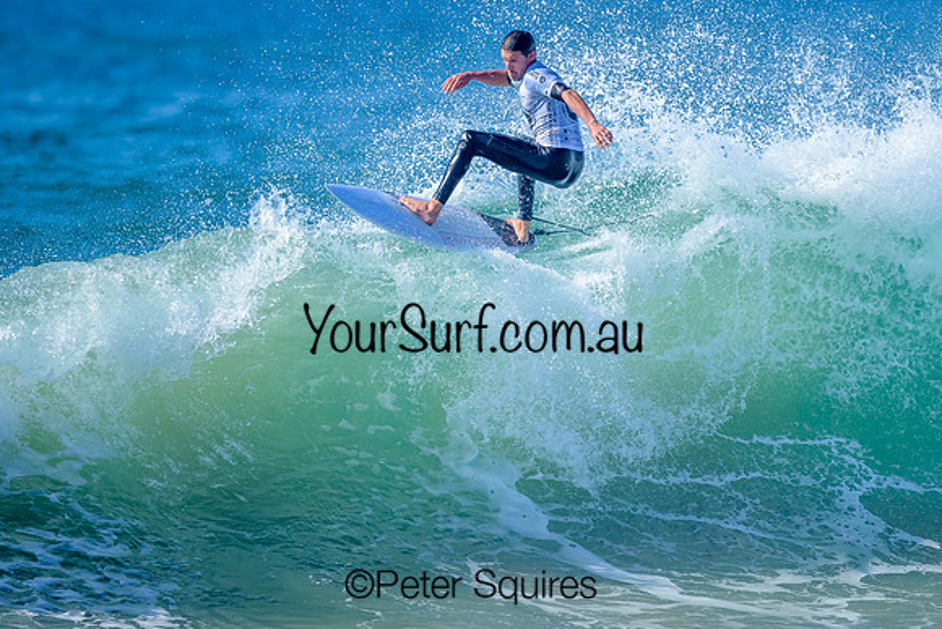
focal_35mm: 1039
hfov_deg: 2.0
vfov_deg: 1.3
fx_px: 27182
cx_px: 569
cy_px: 309
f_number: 6.3
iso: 360
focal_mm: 800
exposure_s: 1/2000
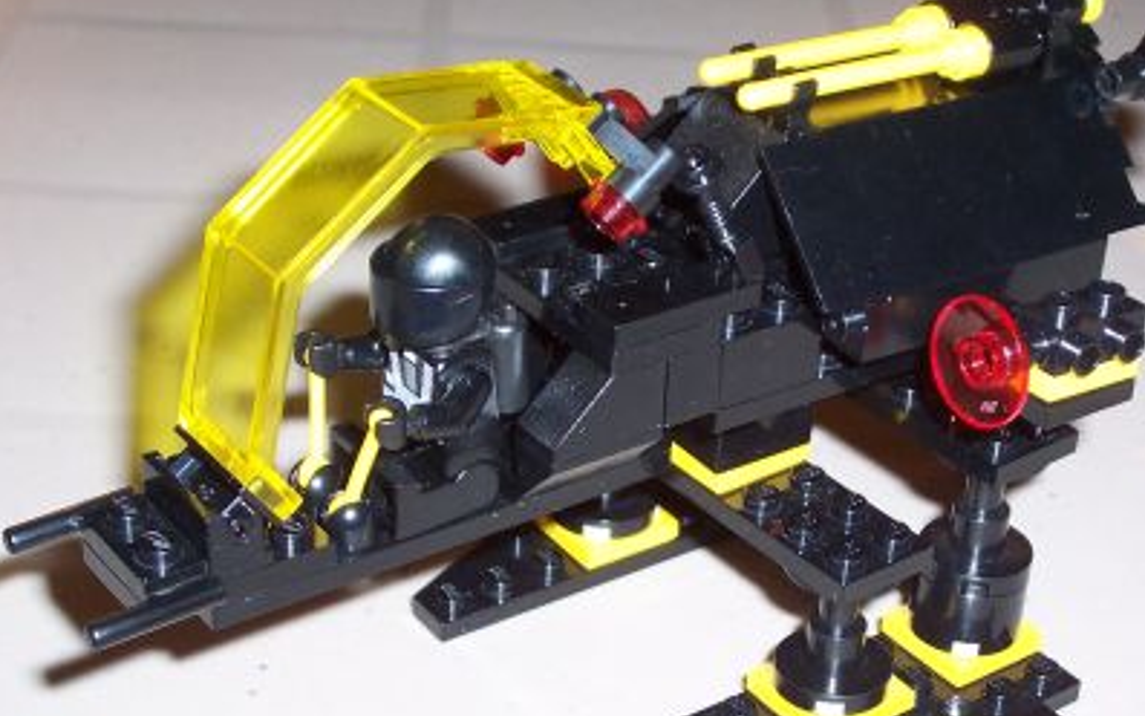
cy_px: 435
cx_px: 689
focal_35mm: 76
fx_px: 2371
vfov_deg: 17.1
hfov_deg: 27.1
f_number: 3.4
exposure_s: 1/60
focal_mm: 8.6
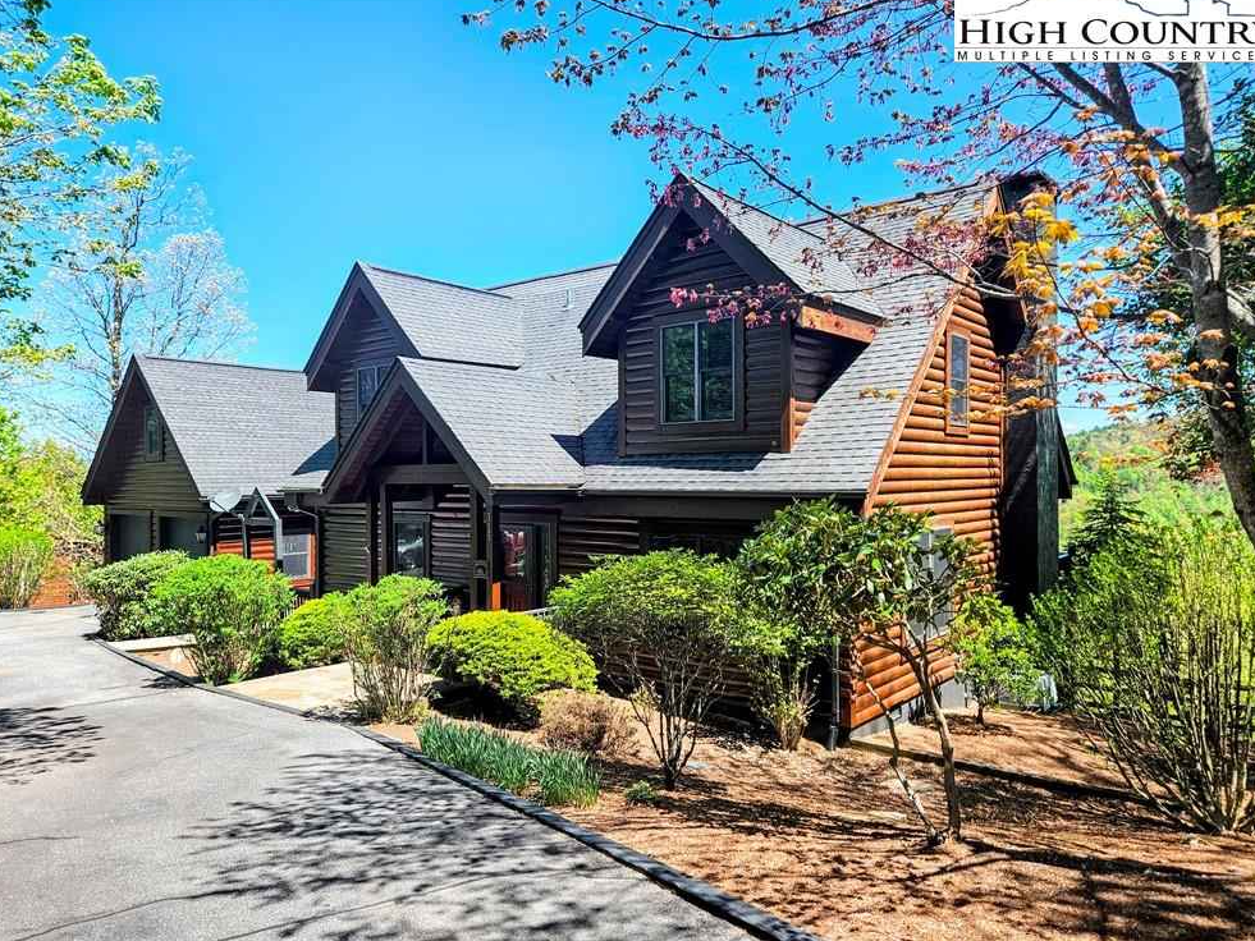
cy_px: 472
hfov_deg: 71.6
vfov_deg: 56.8
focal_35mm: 24
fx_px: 870
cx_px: 627
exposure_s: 1/1262
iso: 40
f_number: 1.8
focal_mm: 5.4
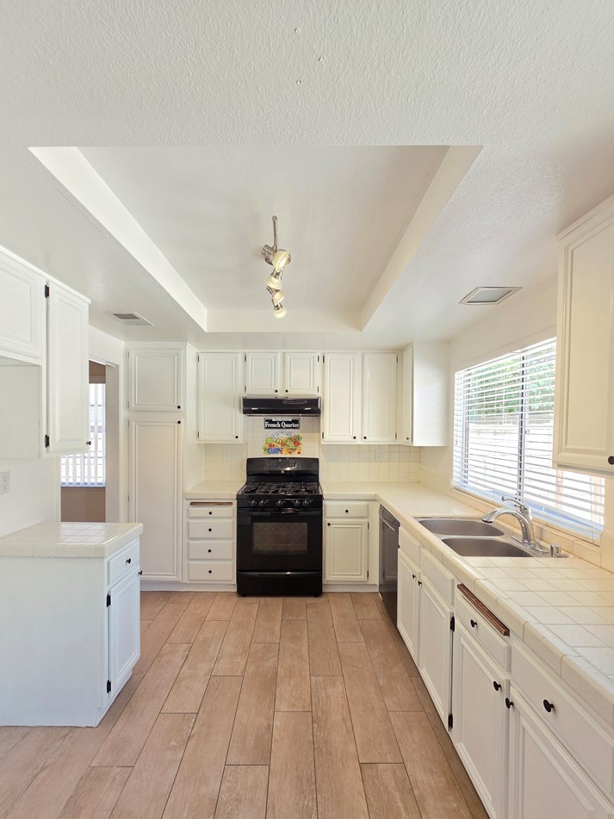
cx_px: 297
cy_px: 437
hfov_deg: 85.6
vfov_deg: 101.9
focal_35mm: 14
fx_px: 331
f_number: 1.9
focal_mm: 2.2
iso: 100
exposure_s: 1/120
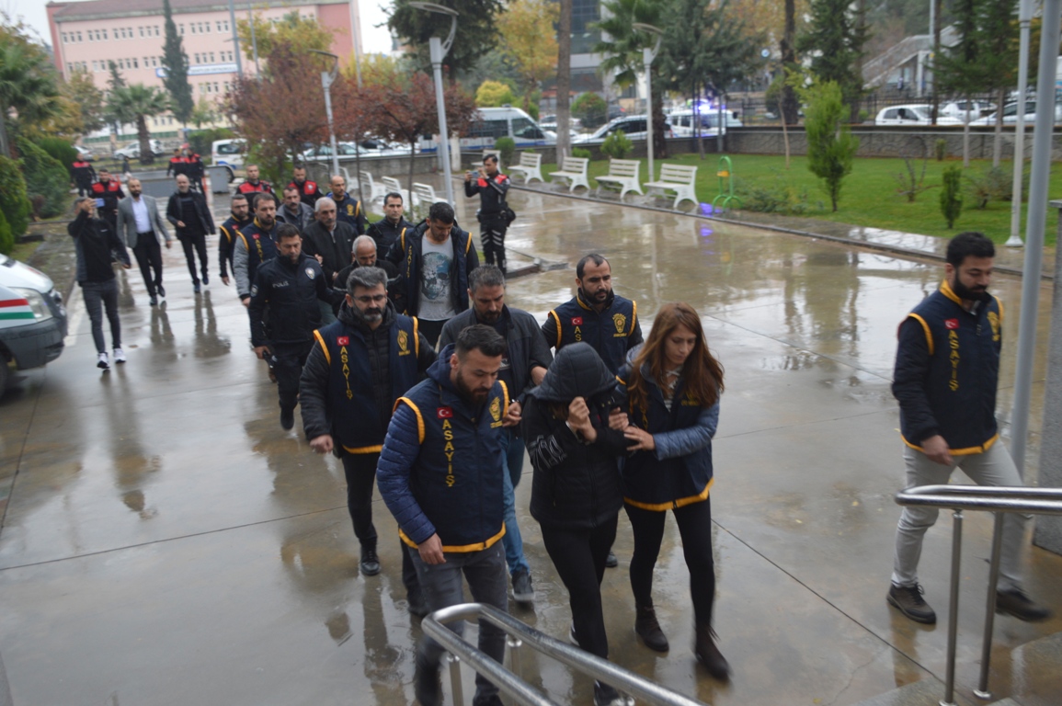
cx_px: 531
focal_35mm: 33
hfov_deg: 57.3
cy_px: 353
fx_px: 973
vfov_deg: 39.9
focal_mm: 22
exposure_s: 1/40
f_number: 4
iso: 320
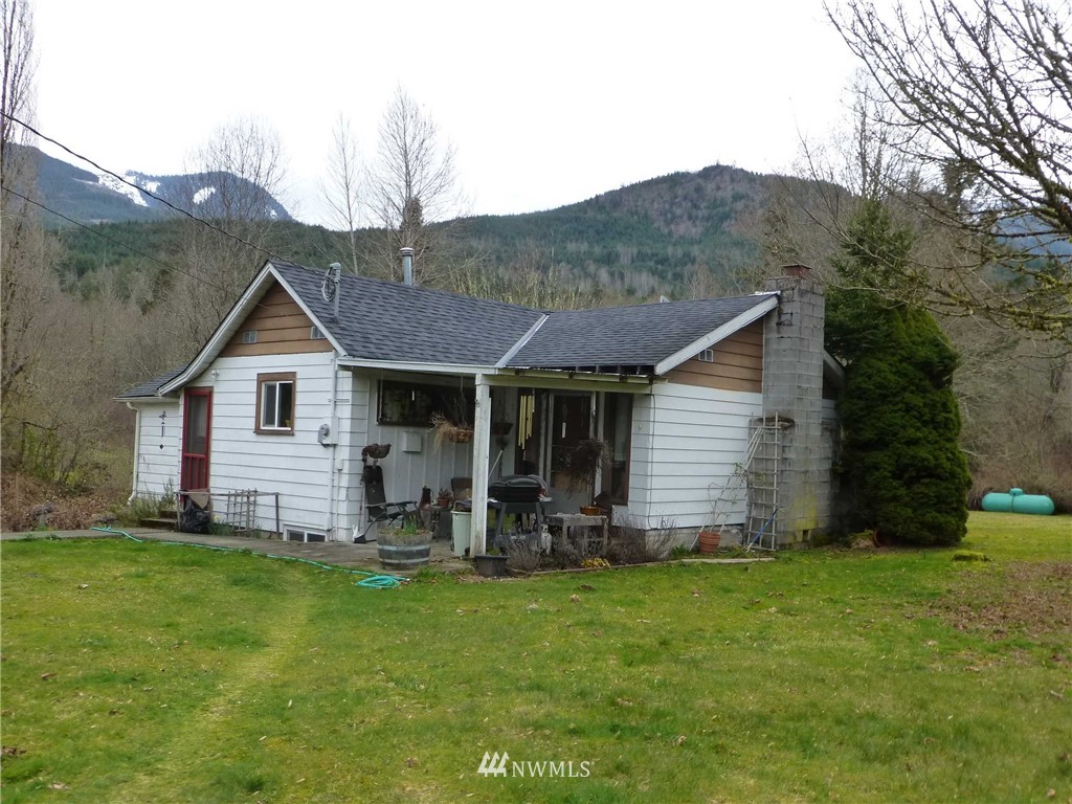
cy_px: 402
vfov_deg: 41.8
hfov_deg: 54.0
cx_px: 536
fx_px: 1053
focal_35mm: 34
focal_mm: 6.1
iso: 160
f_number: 3.7
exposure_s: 1/200
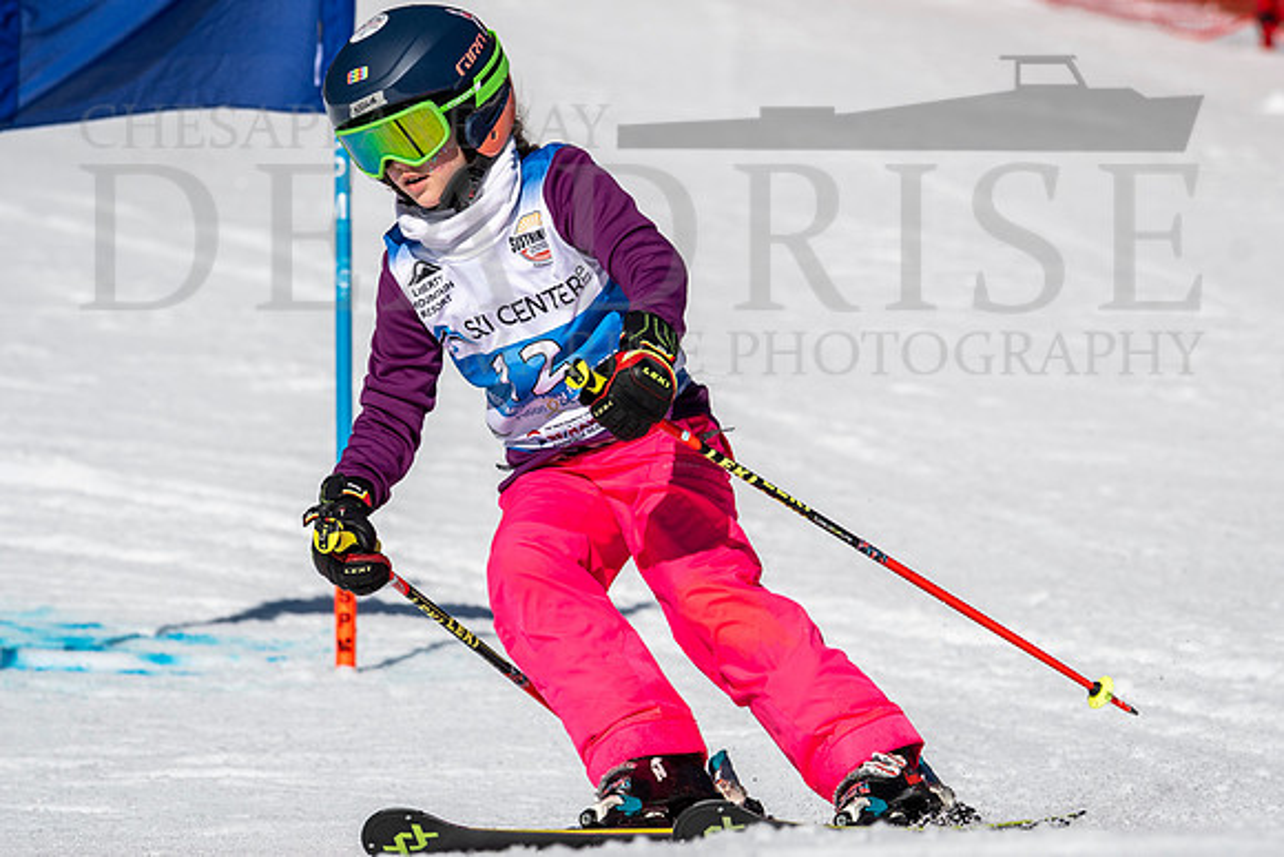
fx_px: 25424
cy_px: 372
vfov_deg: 1.9
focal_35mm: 713
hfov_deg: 2.9
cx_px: 679
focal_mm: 400
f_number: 8
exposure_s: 1/2000
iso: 200
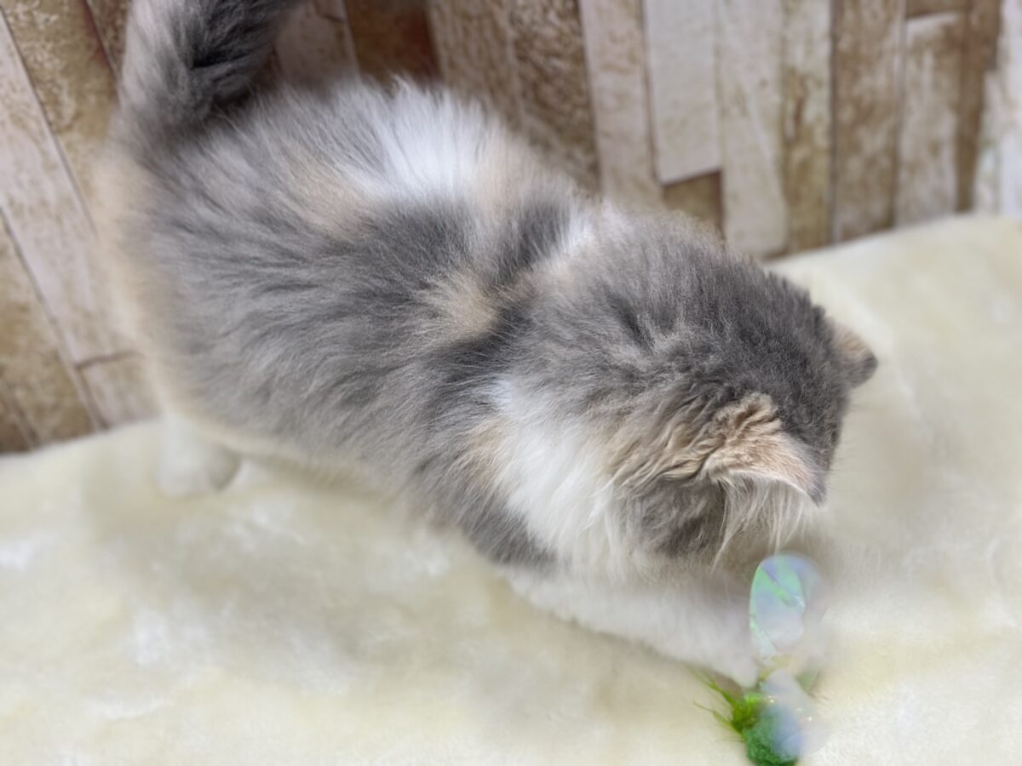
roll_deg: +8.8
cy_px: 383
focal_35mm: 48
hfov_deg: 39.7
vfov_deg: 30.3
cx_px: 511
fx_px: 1417
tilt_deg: -43.3
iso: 320
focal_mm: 6.86
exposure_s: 1/50
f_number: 1.78
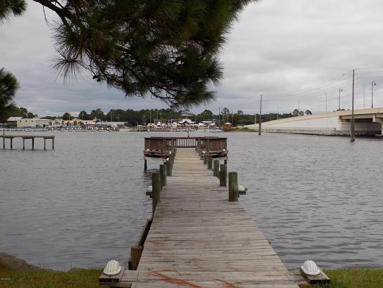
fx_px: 509
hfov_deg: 41.2
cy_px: 144
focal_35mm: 46
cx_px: 192
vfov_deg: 31.5
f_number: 3.7
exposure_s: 1/640
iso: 80
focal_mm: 8.1
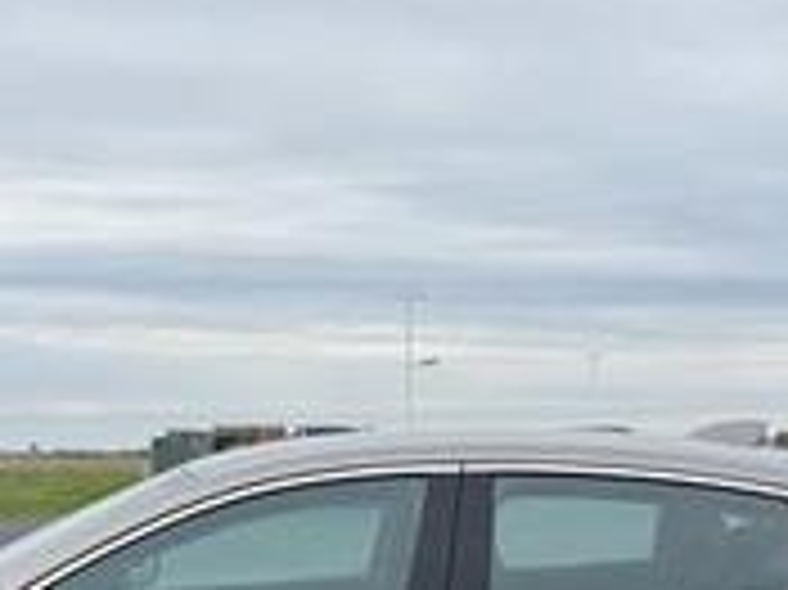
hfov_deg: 28.2
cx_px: 378
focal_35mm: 69
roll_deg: -1.5
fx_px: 1570
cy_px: 820
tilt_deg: -11.9
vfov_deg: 19.2
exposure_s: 1/1689
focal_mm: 6.76
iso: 80
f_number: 1.78
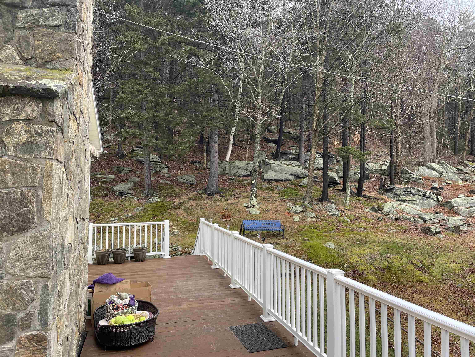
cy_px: 178
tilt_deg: +3.7
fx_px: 357
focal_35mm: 26
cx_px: 238
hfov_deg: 67.3
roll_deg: +0.5
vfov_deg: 53.1
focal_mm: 4.2
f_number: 1.6
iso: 32
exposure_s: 1/208
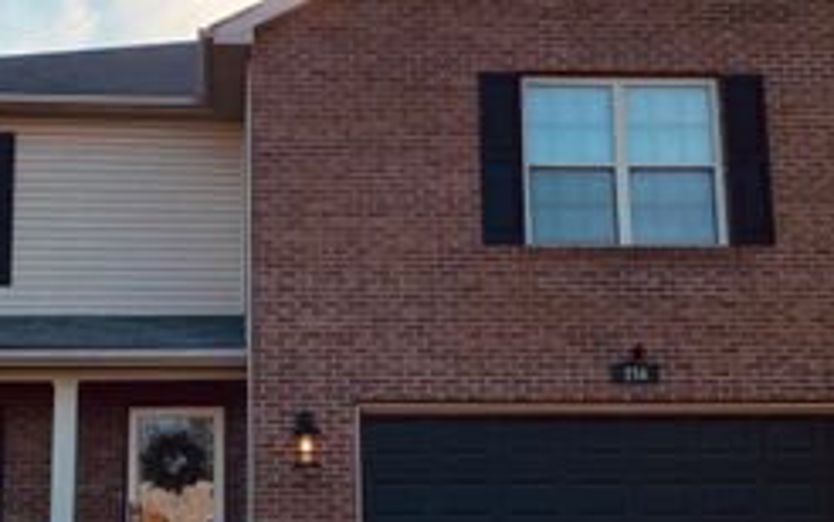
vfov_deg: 23.1
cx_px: 302
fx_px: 1273
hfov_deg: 36.0
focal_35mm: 56
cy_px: 310
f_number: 1.8
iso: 32
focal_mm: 4.25
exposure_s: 1/3984
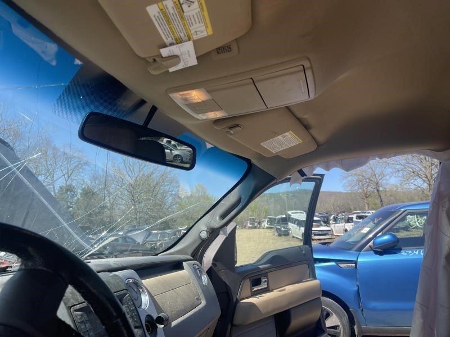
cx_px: 225
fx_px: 325
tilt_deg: +7.0
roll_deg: +3.9
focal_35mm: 25
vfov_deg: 54.9
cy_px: 168
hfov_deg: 69.4
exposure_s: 1/1109
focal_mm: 5.1
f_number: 1.6
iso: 32
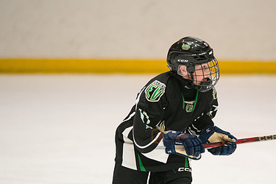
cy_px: 138
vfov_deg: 3.4
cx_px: 183
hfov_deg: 5.1
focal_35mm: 404
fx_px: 3097
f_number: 3.2
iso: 3200
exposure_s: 1/1000
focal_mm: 261
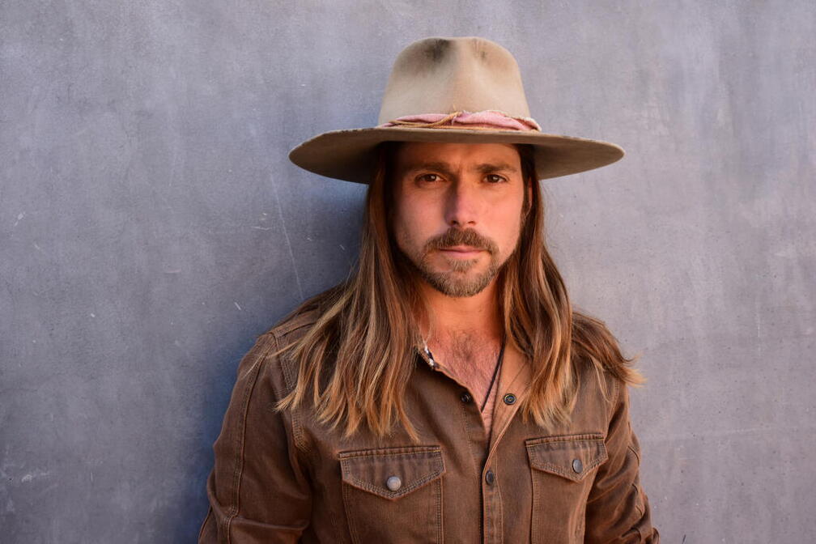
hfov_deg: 48.5
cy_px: 272
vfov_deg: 33.4
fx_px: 907
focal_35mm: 40
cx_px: 408
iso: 1000
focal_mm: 40
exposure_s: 1/100
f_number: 11
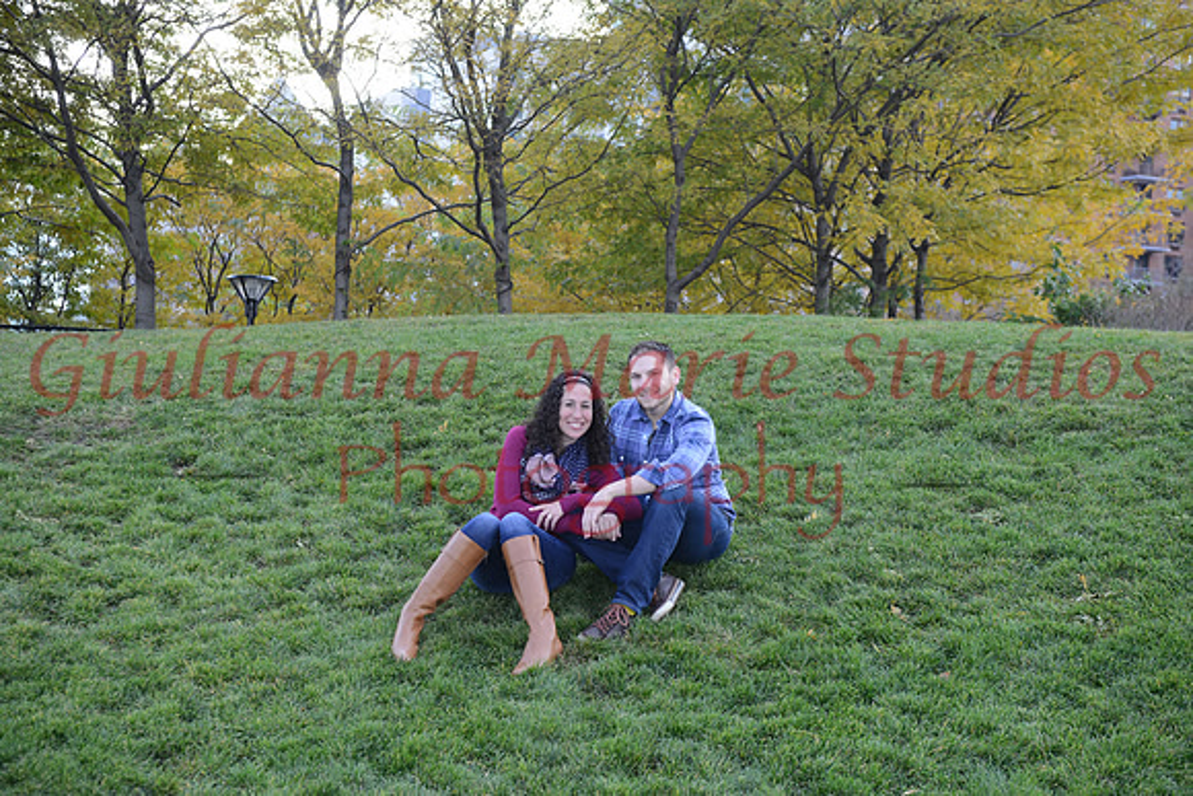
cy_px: 398
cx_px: 596
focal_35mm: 55
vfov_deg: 24.6
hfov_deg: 36.2
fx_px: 1823
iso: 250
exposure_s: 1/80
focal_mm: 55
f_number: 7.1
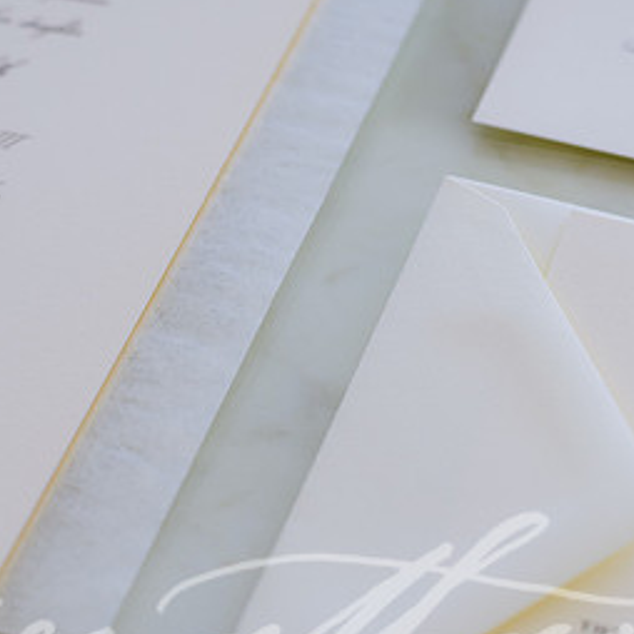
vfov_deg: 17.9
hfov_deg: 17.9
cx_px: 404
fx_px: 2010
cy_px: 371
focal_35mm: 97
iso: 640
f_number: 4
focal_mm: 50
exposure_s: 1/160
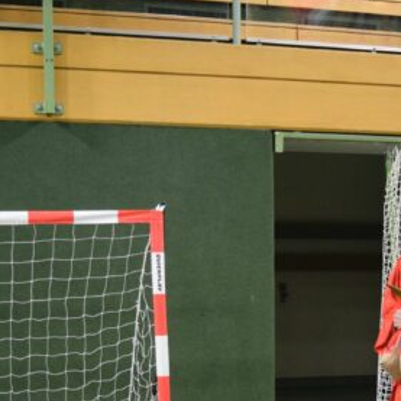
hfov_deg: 17.9
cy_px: 434
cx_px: 436
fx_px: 1232
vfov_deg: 17.9
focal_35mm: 94
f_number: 4
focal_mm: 20
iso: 640
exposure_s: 1/60
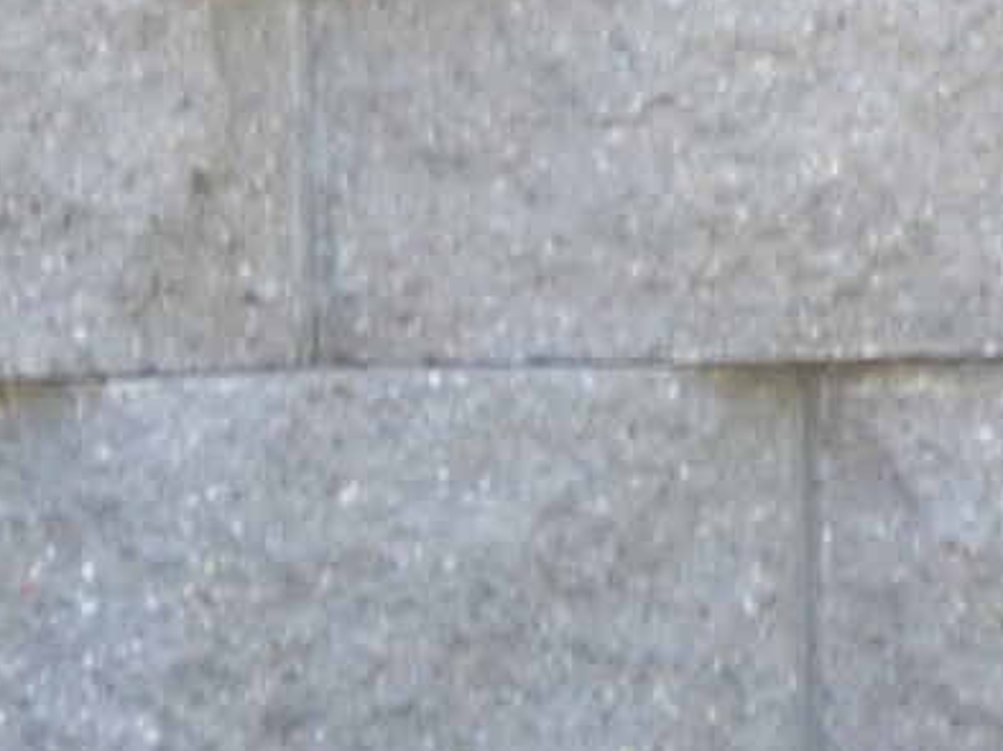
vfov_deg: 1.6
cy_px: -1898
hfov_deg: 2.2
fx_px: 25880
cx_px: -990
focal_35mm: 894
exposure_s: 1/60
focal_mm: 20.96
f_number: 5.1
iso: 200
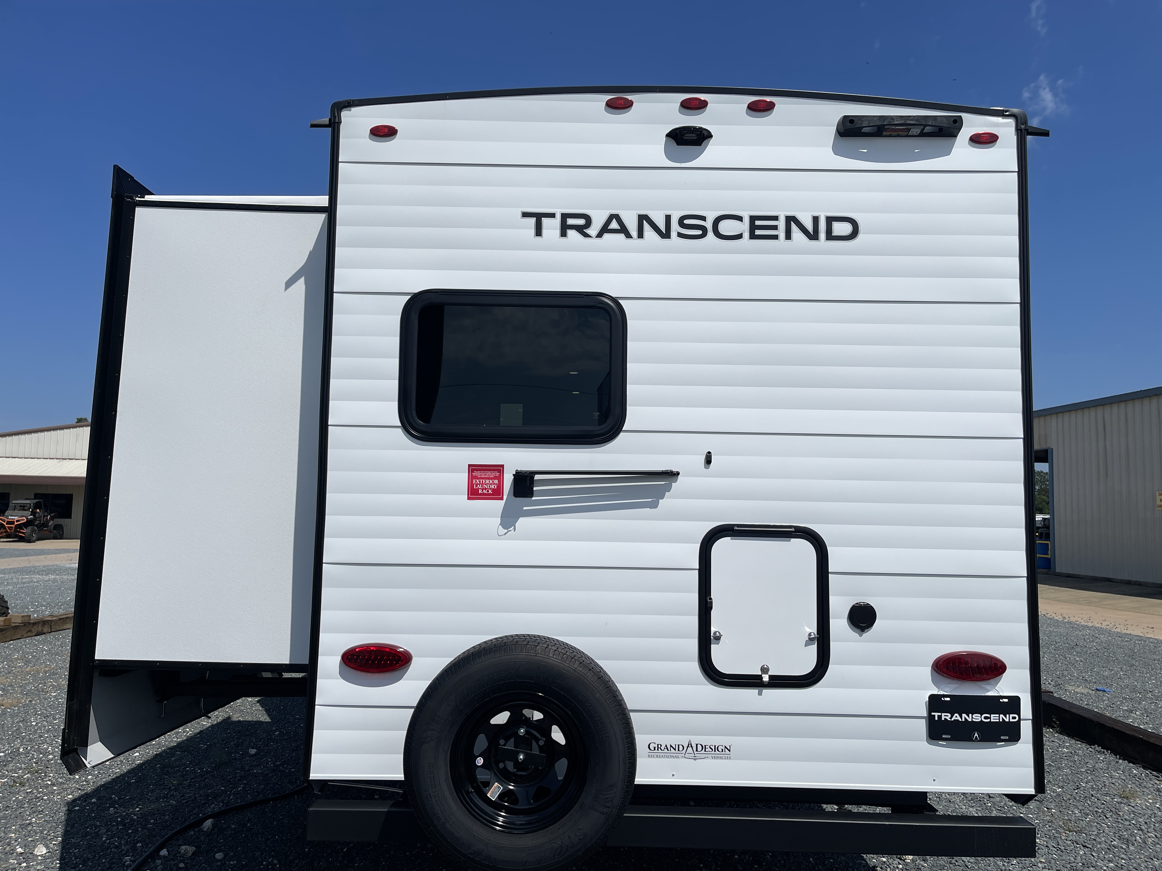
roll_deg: -1.5
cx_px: 581
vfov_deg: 54.9
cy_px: 436
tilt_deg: +3.7
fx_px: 839
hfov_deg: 69.4
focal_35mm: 25
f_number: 1.6
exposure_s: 1/12048
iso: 32
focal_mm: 5.1
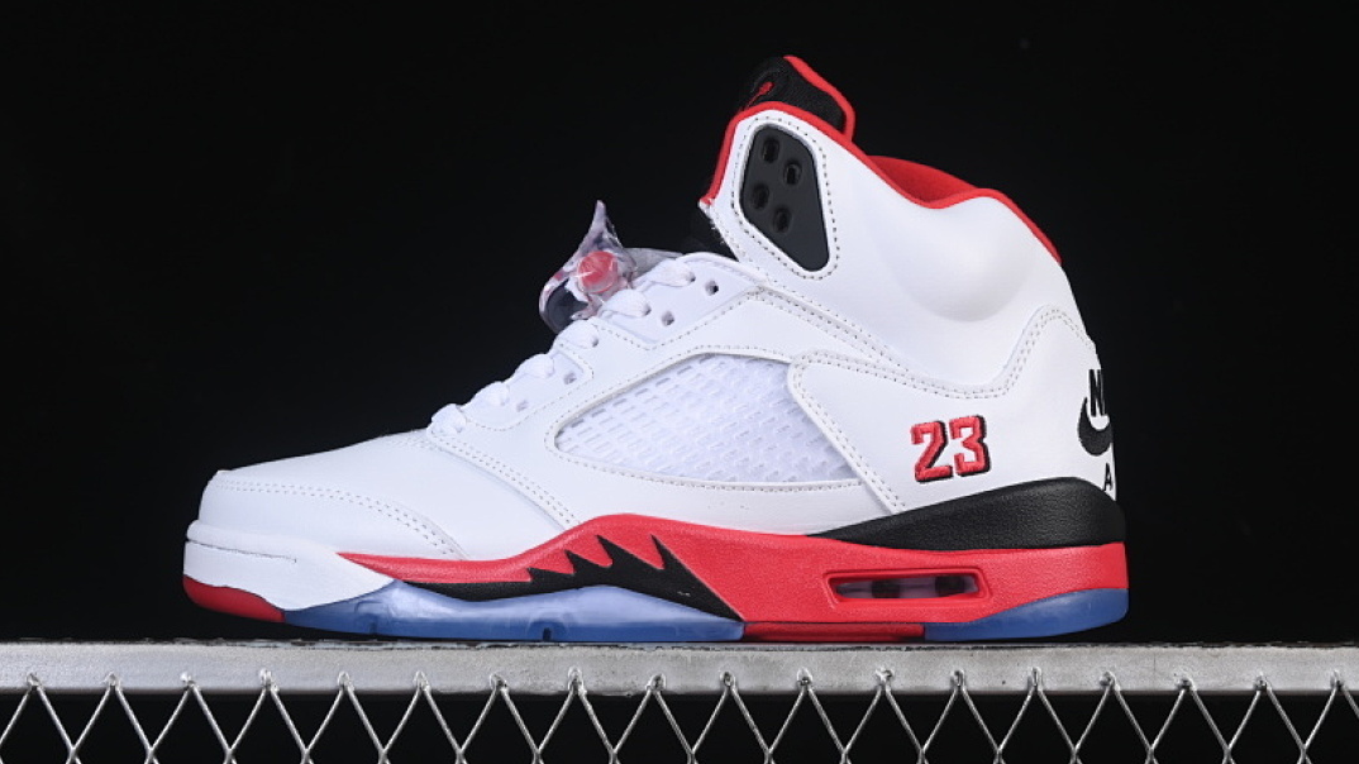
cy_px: 362
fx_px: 2847
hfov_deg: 26.9
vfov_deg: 15.3
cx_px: 681
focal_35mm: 79
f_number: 8
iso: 160
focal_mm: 50
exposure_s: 1/80
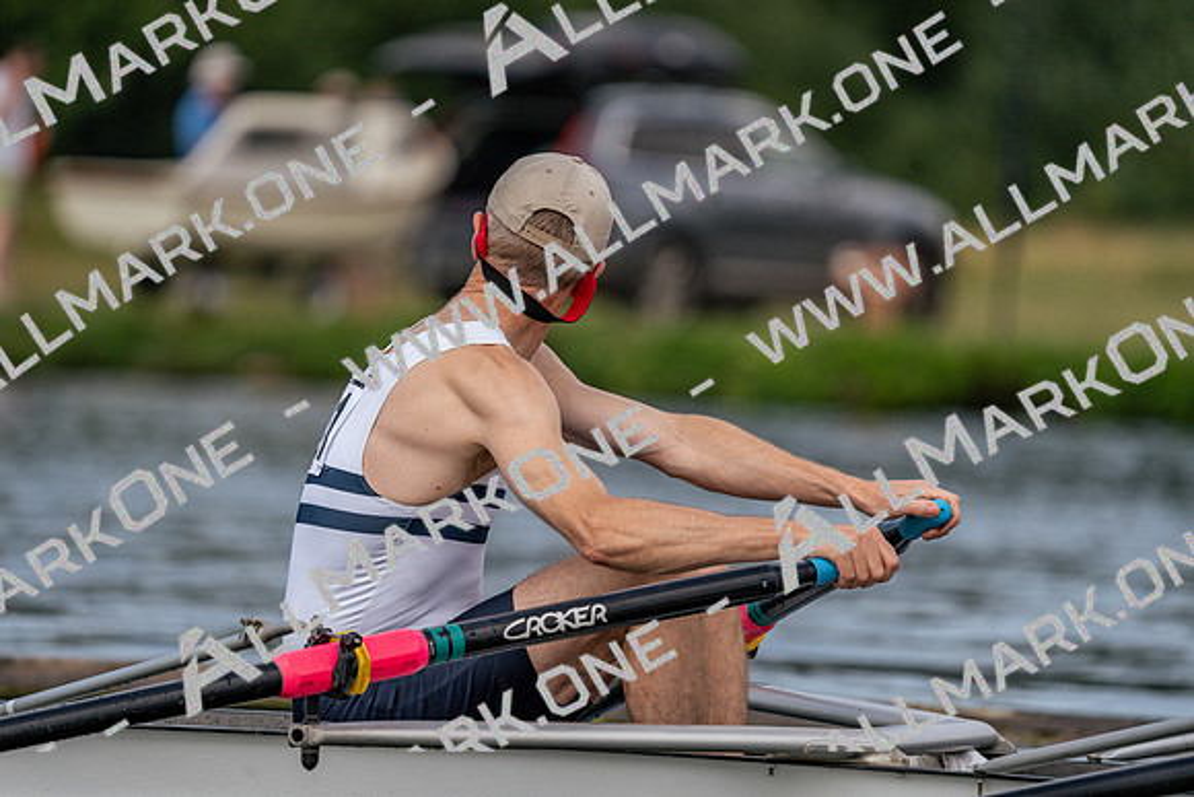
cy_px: 398
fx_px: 14497
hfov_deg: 4.7
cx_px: 597
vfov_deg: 3.1
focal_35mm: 437
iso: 400
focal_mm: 437
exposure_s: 1/1600
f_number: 6.3
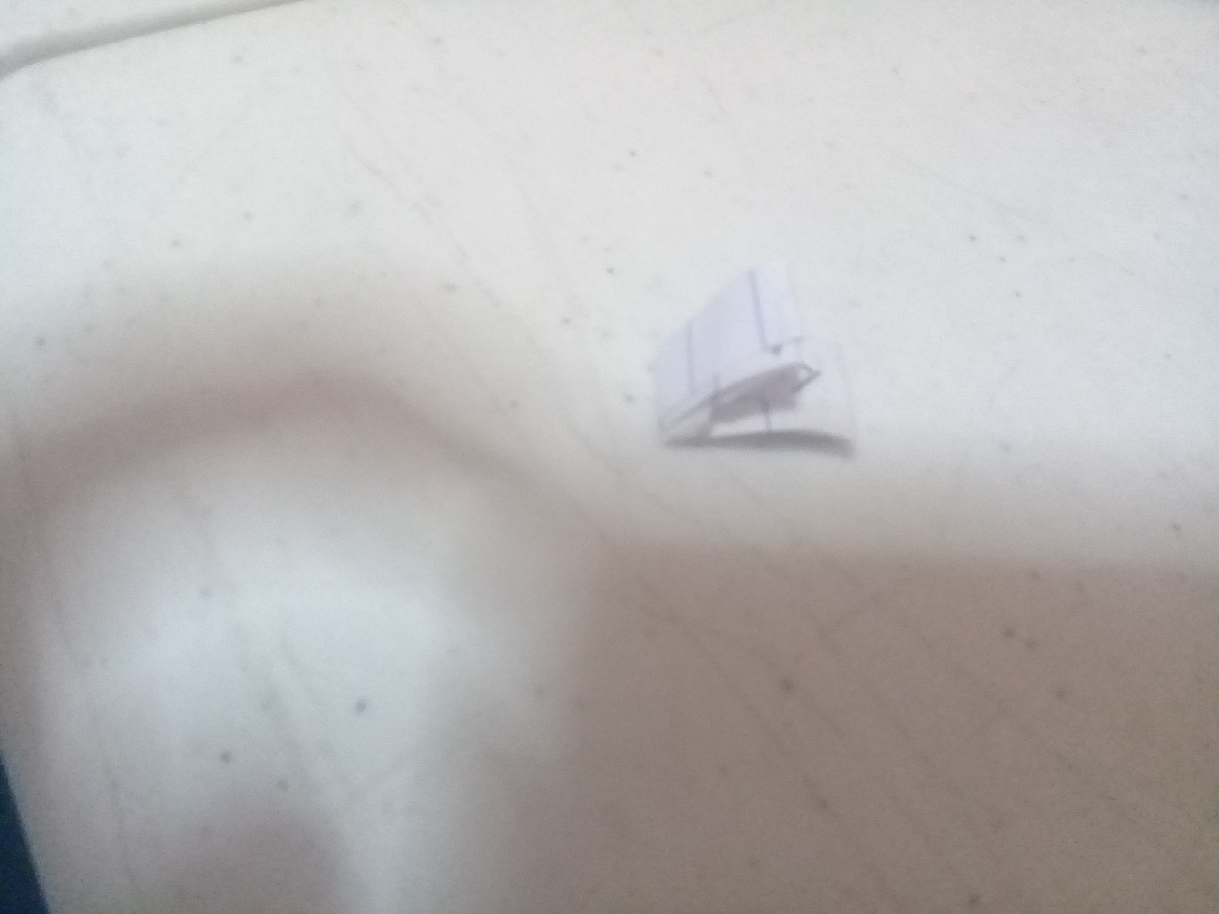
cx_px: 610
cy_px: 457
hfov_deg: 58.4
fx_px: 1092
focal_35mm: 31
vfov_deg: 45.4
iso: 640
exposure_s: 1/17
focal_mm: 3.3
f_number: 2.2
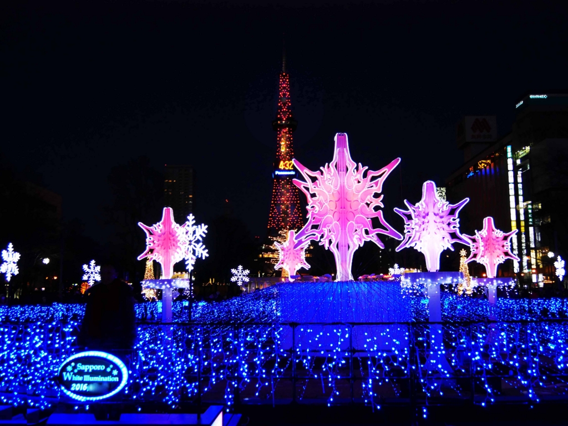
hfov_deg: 49.0
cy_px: 213
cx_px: 284
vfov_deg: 37.8
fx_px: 624
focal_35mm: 38
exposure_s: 1/60
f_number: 3.8
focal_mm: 19
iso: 640
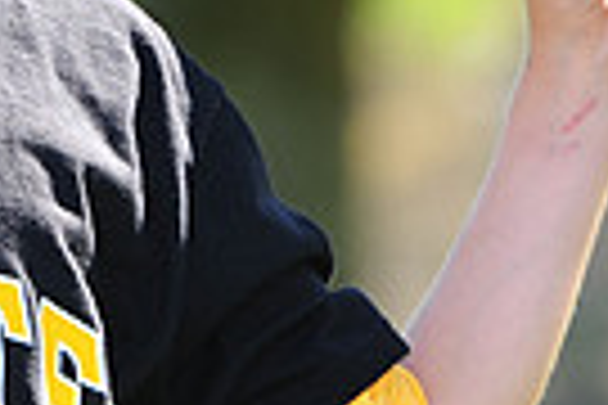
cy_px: -302
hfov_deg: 3.7
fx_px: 9406
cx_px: -162
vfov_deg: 2.5
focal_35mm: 557
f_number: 4.5
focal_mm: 130
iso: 200
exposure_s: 1/320
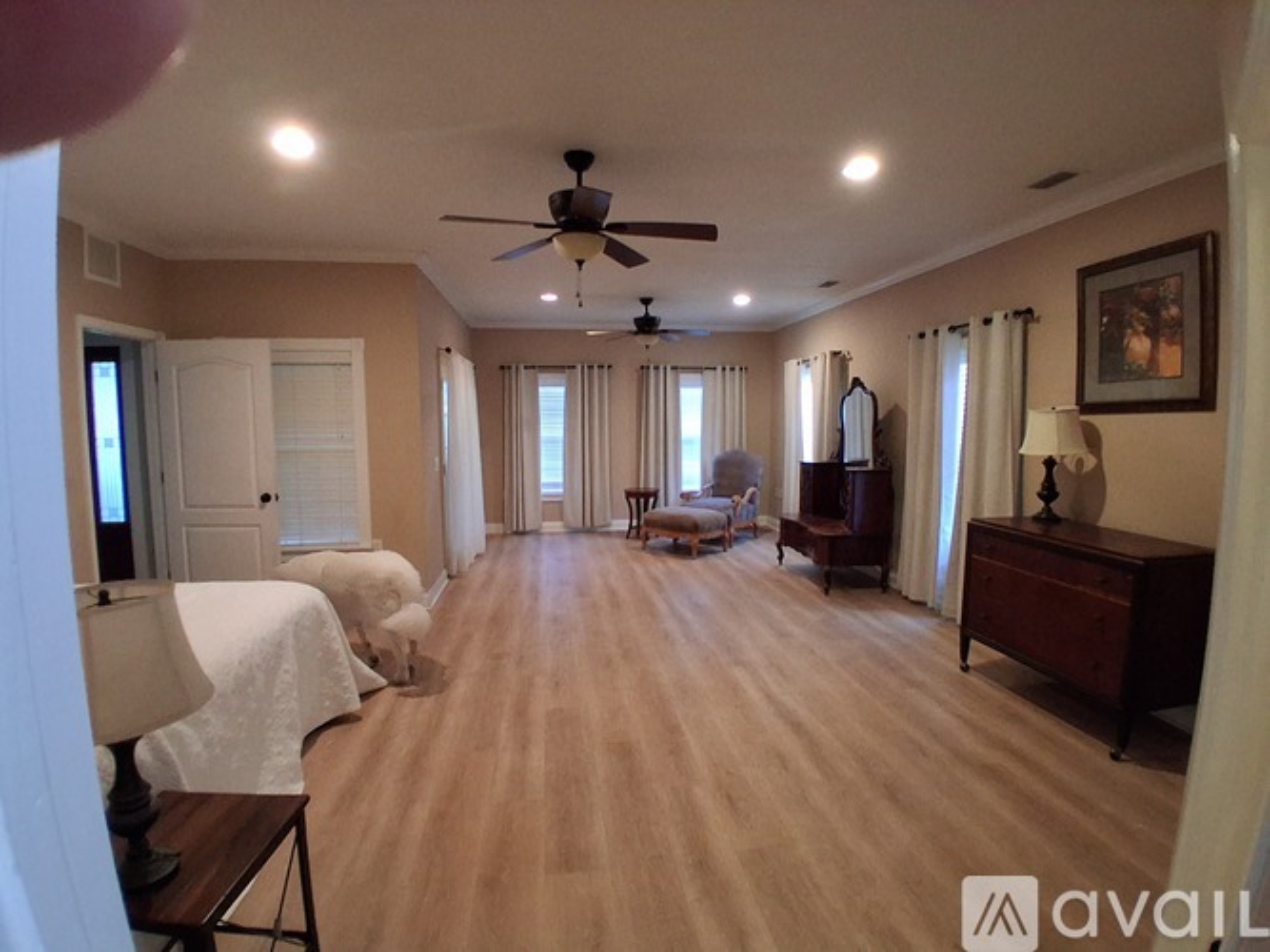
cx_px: 635
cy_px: 476
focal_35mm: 17
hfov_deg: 91.0
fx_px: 624
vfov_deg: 74.7
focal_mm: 1.4
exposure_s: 1/40
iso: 400
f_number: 2.2
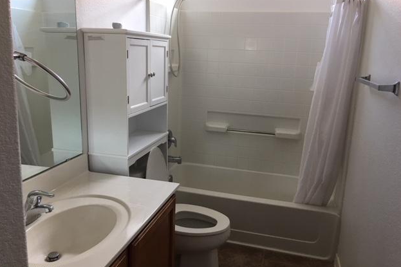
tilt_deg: -10.6
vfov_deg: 42.3
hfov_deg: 60.3
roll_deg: -2.4
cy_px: 130
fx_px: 345
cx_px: 203
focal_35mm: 31
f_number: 2.2
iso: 32
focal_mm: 4.15
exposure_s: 1/15
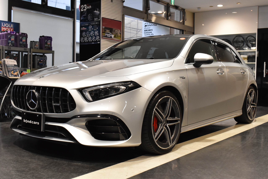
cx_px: 134
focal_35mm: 42
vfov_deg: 31.9
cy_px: 90
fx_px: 313
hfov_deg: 46.4
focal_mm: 28
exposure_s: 1/50
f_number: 8
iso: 1800
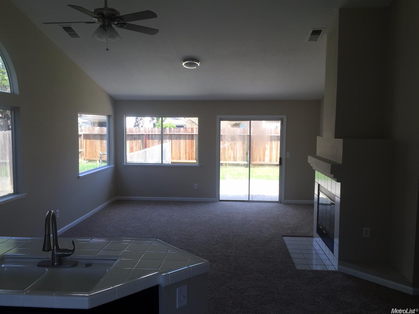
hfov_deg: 61.7
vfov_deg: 48.2
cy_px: 157
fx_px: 351
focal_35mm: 29
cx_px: 210
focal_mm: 4.15
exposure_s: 1/150
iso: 32
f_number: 2.2
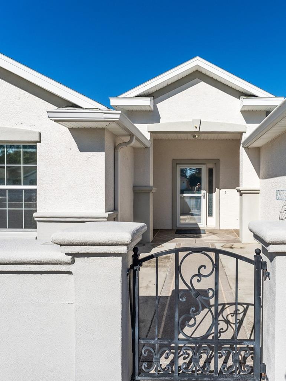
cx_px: 196
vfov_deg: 79.0
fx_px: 231
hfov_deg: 61.5
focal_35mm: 21
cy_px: 192
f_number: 8
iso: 400
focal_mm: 14
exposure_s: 1/3200
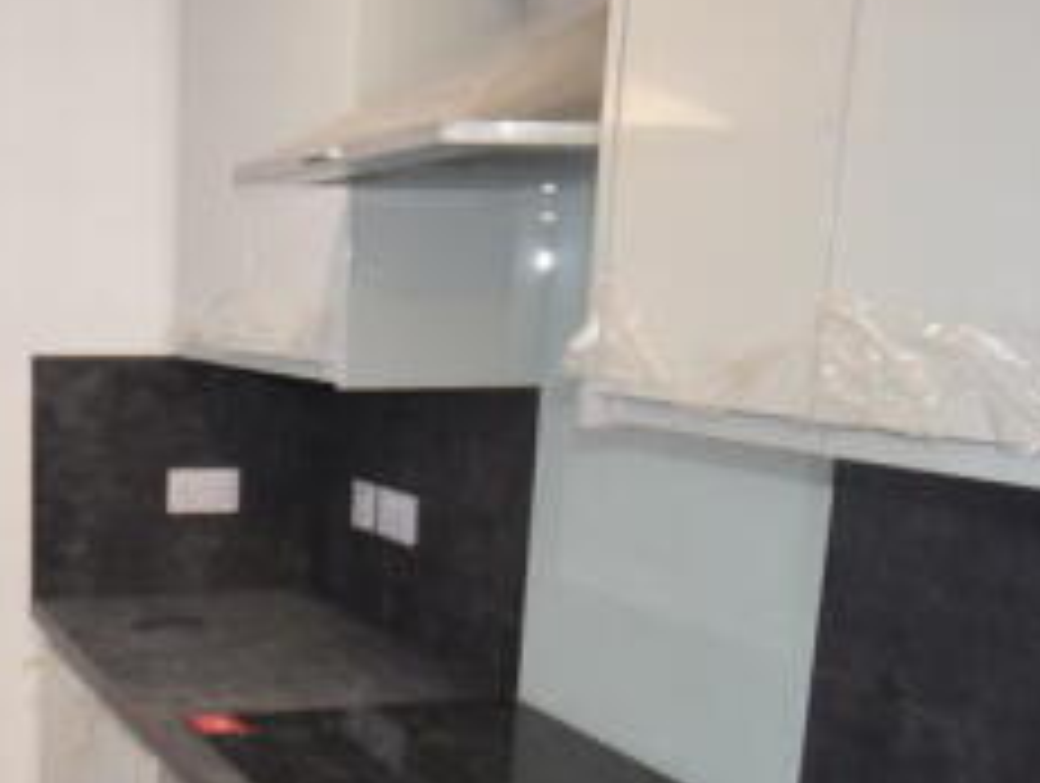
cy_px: 623
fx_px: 1474
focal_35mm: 49
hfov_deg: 36.3
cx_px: 92
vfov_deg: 29.1
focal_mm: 12
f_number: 5
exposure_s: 1/100
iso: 800
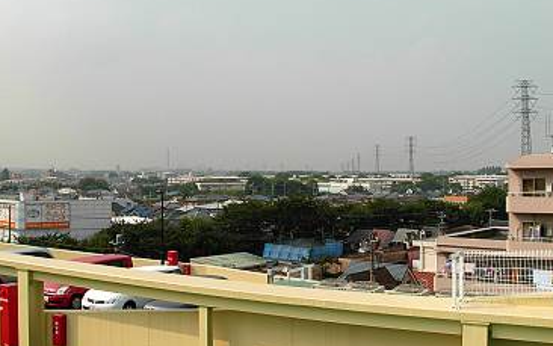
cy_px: 131
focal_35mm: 44
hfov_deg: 45.2
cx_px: 264
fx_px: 663
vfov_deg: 29.1
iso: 79
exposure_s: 1/703
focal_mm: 6.3
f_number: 4.9
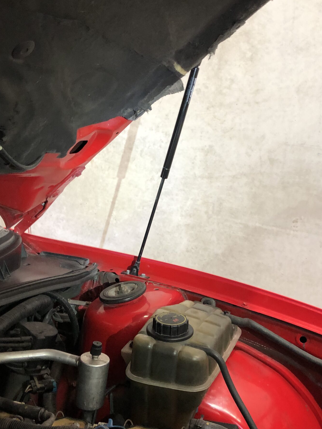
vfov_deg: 46.7
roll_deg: -1.5
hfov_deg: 35.8
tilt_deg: -10.6
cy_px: 184
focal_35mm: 40
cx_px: 193
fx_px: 496
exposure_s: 1/17
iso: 50
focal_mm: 3.99
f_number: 1.8
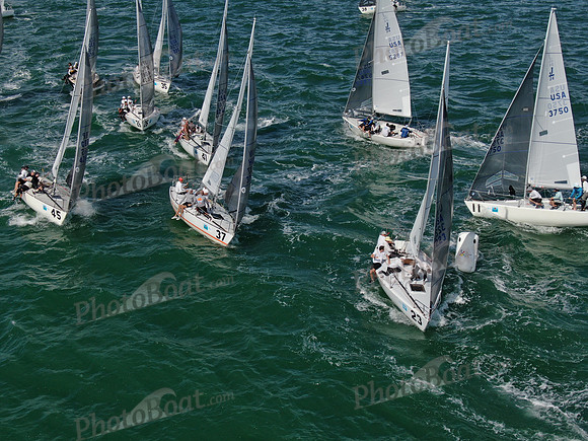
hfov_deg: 39.7
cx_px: 294
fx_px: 815
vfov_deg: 30.3
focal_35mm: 48
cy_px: 220
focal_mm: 8.6
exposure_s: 1/1600
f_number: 3.8
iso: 100
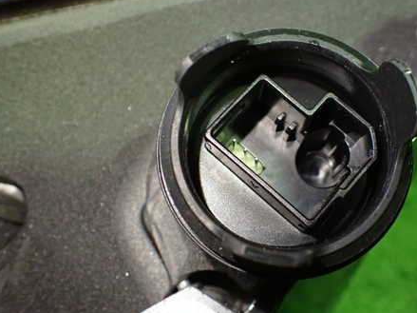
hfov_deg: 45.1
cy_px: 158
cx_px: 279
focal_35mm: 41
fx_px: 494
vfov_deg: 35.1
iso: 800
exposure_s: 1/125
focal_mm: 5.4
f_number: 2.3
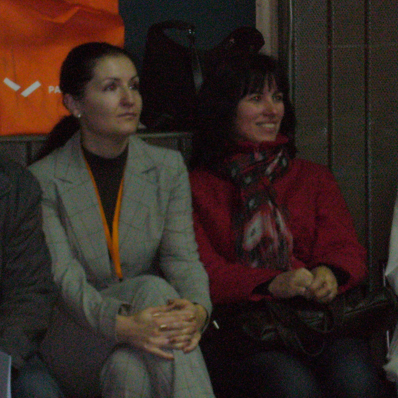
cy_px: 187
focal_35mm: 171
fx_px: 2224
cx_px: 188
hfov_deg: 10.2
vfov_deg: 10.2
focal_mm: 17.4
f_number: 5
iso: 400
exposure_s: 1/8
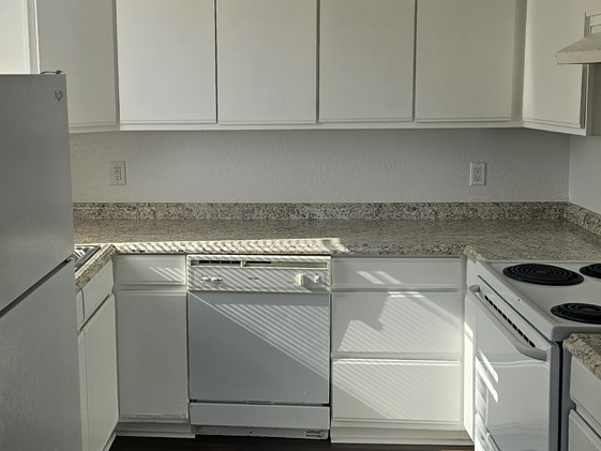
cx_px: 219
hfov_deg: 44.4
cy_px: 162
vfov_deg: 34.1
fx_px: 729
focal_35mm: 42
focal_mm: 5.4
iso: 40
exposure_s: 1/234
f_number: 1.8
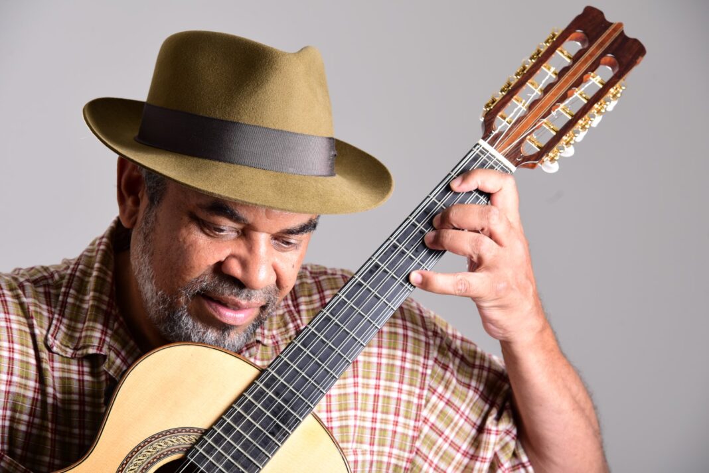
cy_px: 236
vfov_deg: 11.4
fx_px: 2364
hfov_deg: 17.1
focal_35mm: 120
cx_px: 354
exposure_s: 1/200
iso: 100
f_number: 9
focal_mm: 120
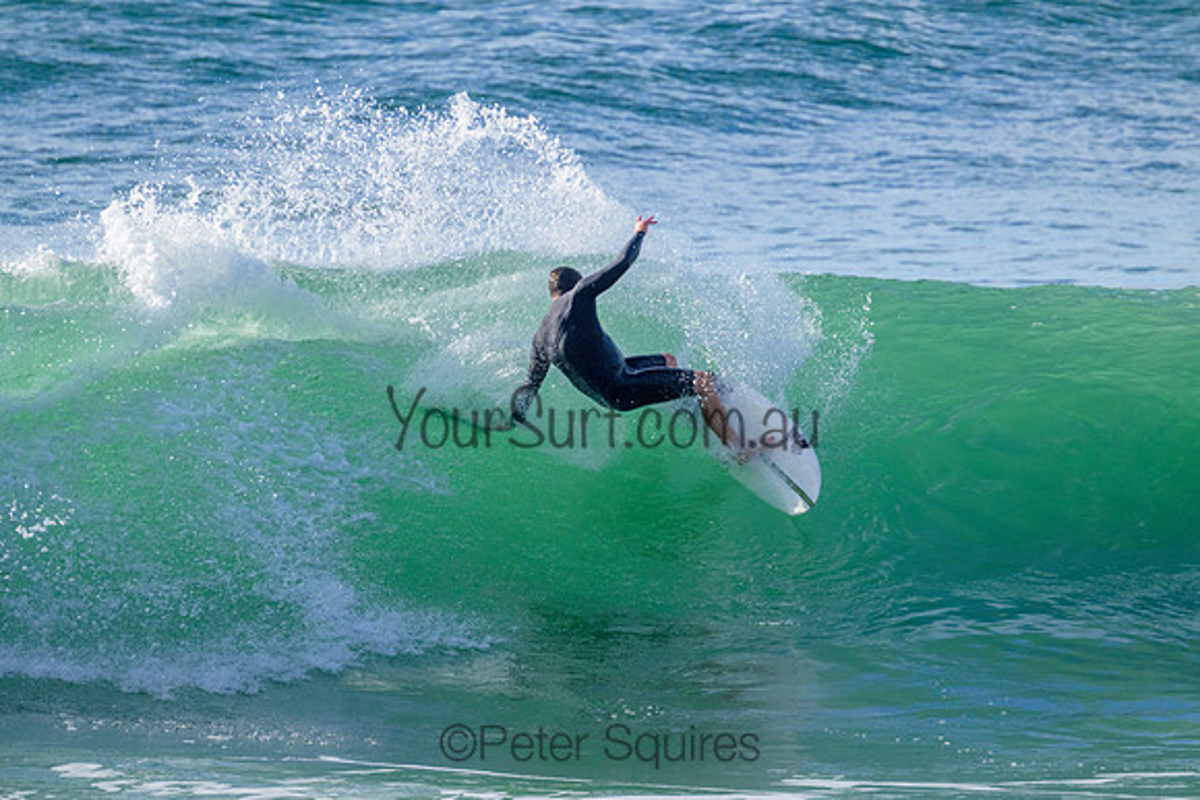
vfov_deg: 1.7
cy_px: 400
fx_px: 26672
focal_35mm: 800
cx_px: 600
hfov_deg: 2.6
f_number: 11
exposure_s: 1/2000
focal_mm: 800
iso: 1100
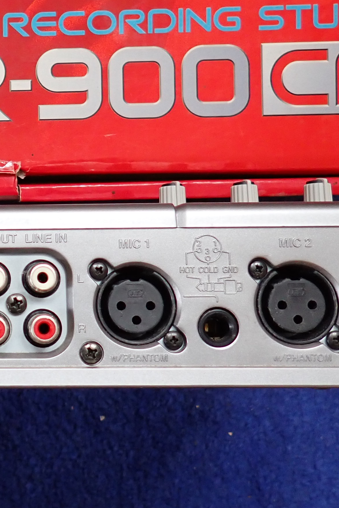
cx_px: -99
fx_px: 833
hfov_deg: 20.9
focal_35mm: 59
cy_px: 218
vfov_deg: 33.9
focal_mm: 4.5
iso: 200
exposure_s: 1/80
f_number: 2
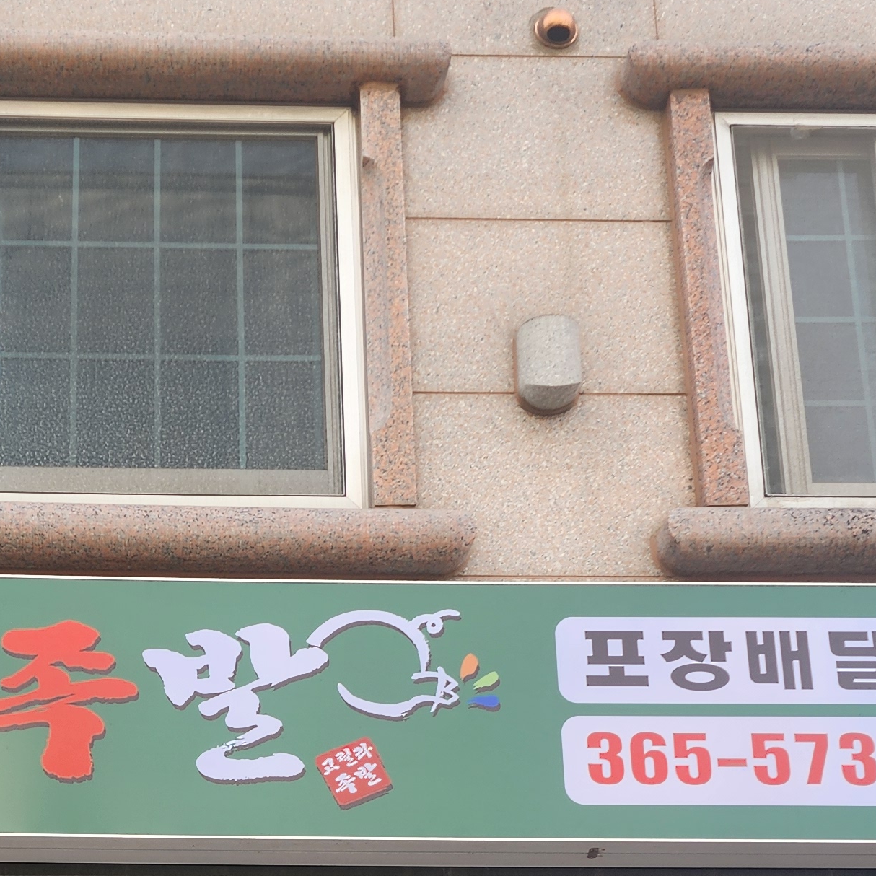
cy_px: 877
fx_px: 1918
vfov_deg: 24.5
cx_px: 194
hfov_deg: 25.3
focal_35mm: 67
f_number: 1.8
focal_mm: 6.4
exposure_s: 1/154
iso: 12
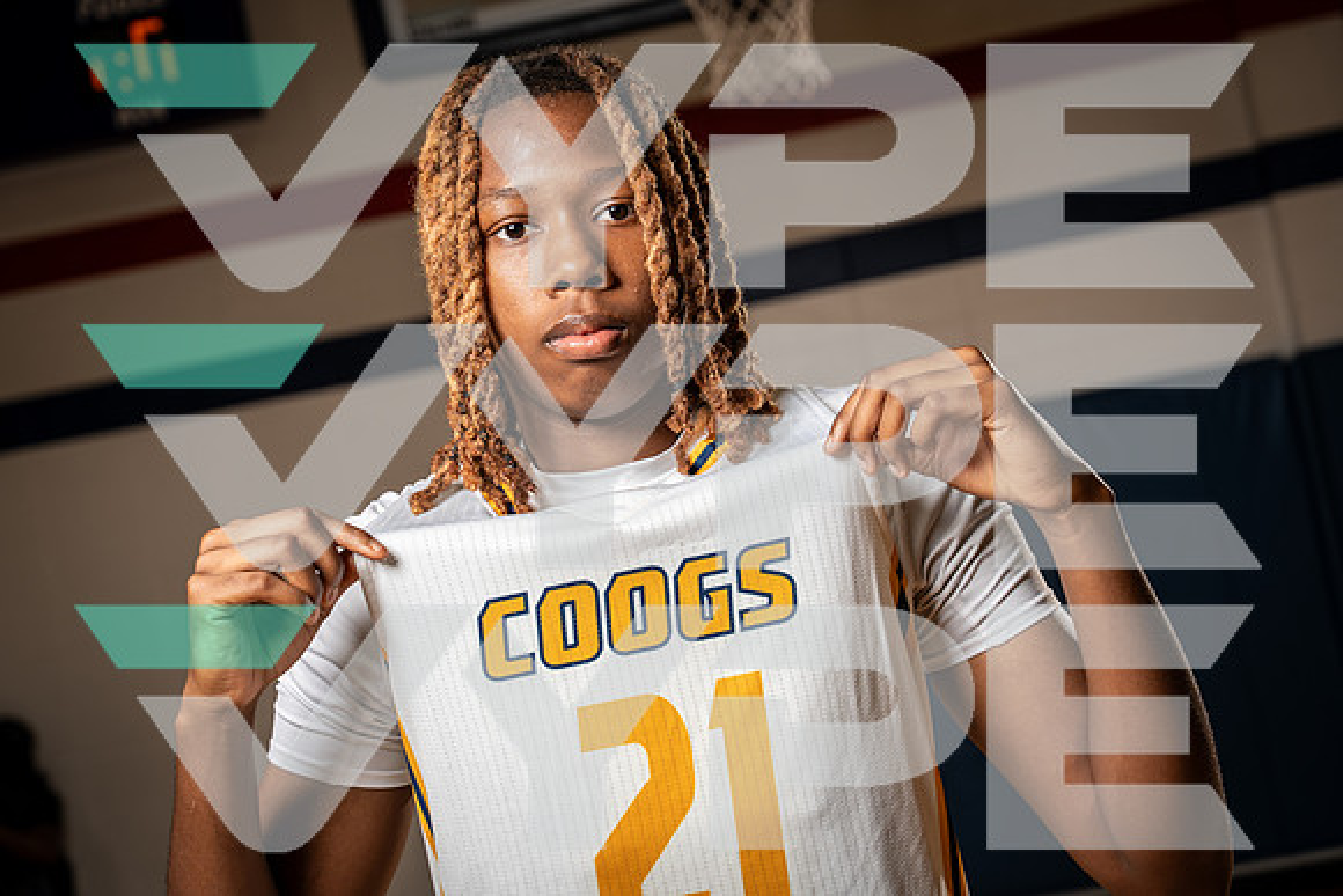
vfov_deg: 19.5
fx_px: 2612
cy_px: 448
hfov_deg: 28.8
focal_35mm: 70
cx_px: 672
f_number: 5.6
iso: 125
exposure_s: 1/250
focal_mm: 70
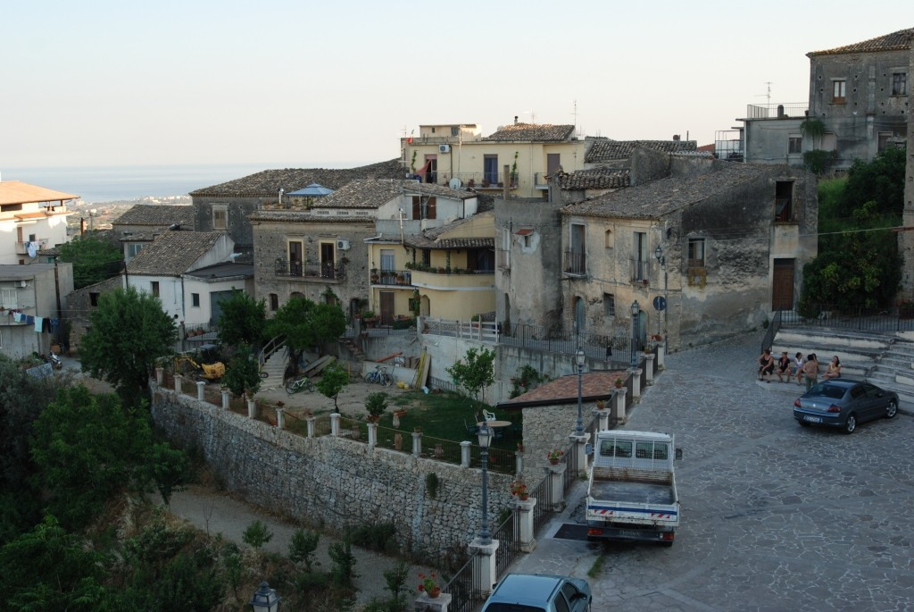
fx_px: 1067
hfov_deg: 46.4
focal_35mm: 42
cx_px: 457
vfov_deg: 32.0
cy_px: 306
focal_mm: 28
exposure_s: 1/125
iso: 180
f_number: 5.6
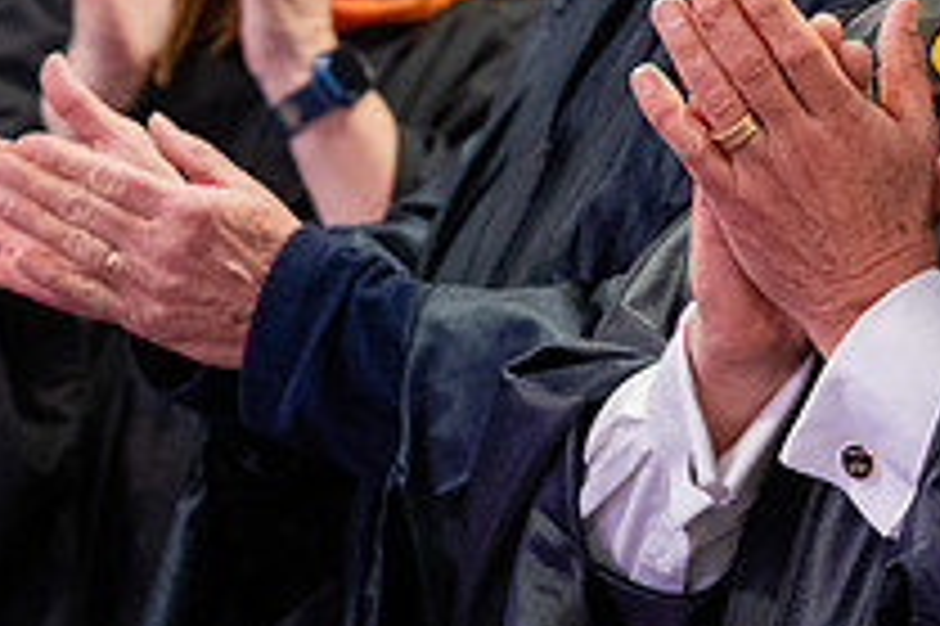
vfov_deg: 5.3
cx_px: 1021
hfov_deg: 7.9
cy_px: -43
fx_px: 6783
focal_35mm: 260
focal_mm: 70
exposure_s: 1/160
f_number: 2.8
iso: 2500
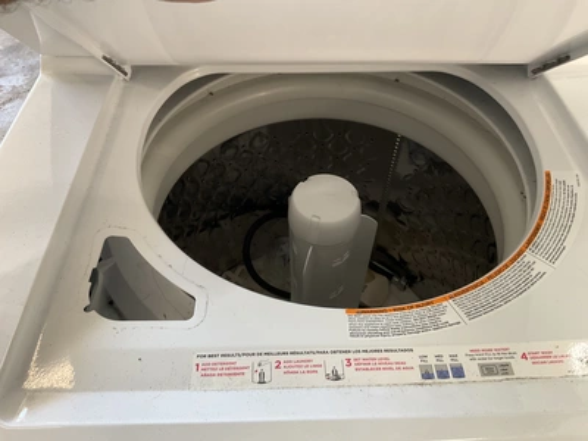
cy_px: 220
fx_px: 493
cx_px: 294
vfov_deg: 48.2
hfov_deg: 61.7
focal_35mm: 29
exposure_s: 1/60
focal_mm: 3
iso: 100
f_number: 1.8
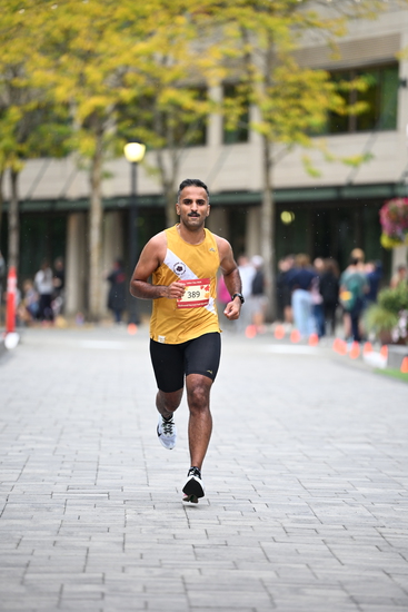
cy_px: 306
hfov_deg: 7.4
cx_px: 204
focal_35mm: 185
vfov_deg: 11.1
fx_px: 3143
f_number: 2.8
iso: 1250
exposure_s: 1/1250
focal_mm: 185
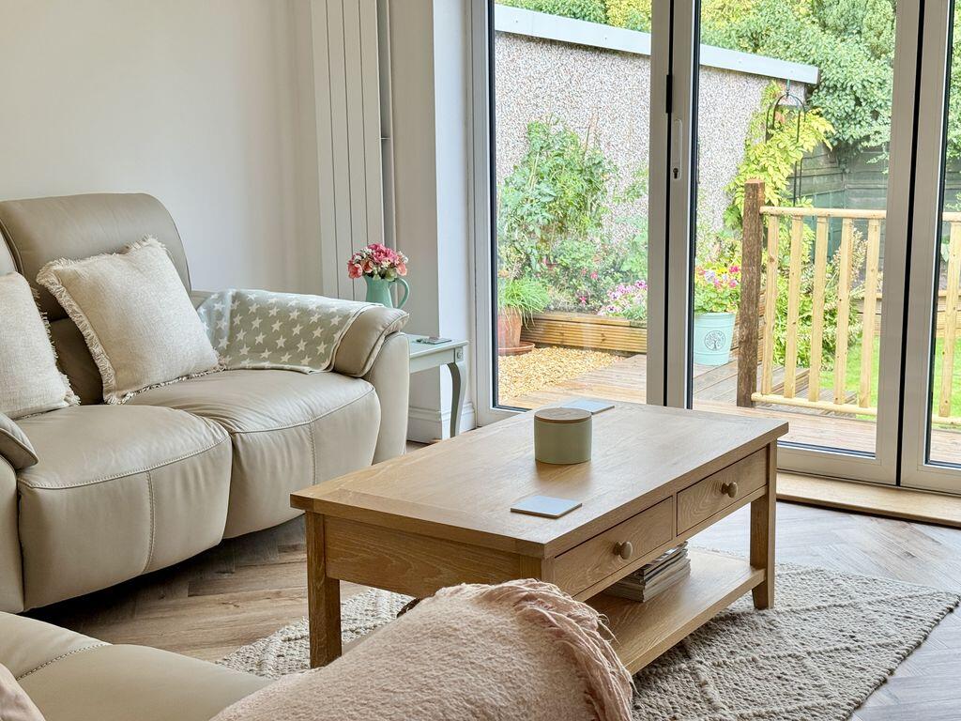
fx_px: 1333
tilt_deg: -11.3
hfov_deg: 39.7
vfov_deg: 30.3
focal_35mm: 48
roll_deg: +0.9
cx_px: 480
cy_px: 360
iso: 64
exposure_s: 1/230
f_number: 1.78
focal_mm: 6.76
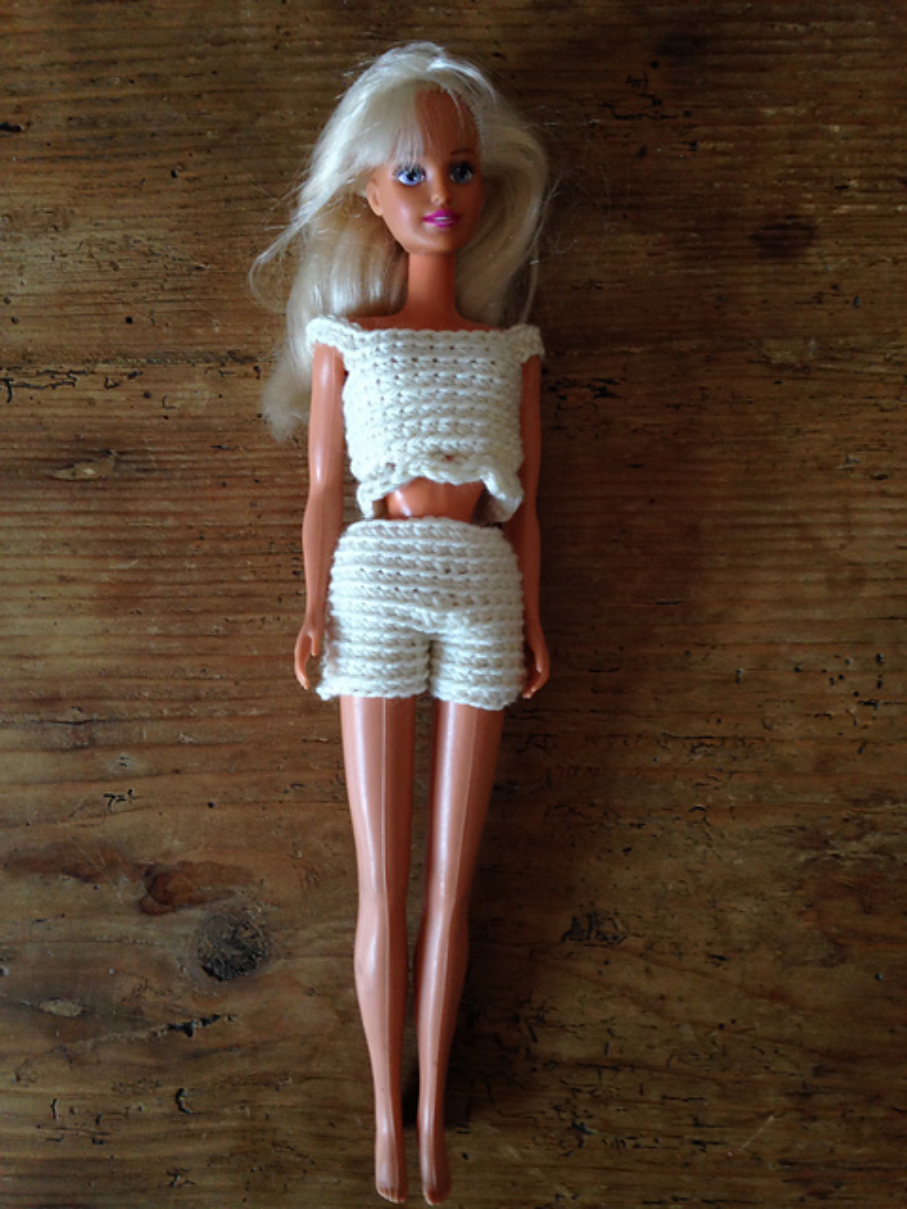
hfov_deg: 42.9
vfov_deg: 55.4
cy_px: 604
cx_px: 454
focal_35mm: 33
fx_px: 1153
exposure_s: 1/20
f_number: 2.4
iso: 100
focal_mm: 4.12
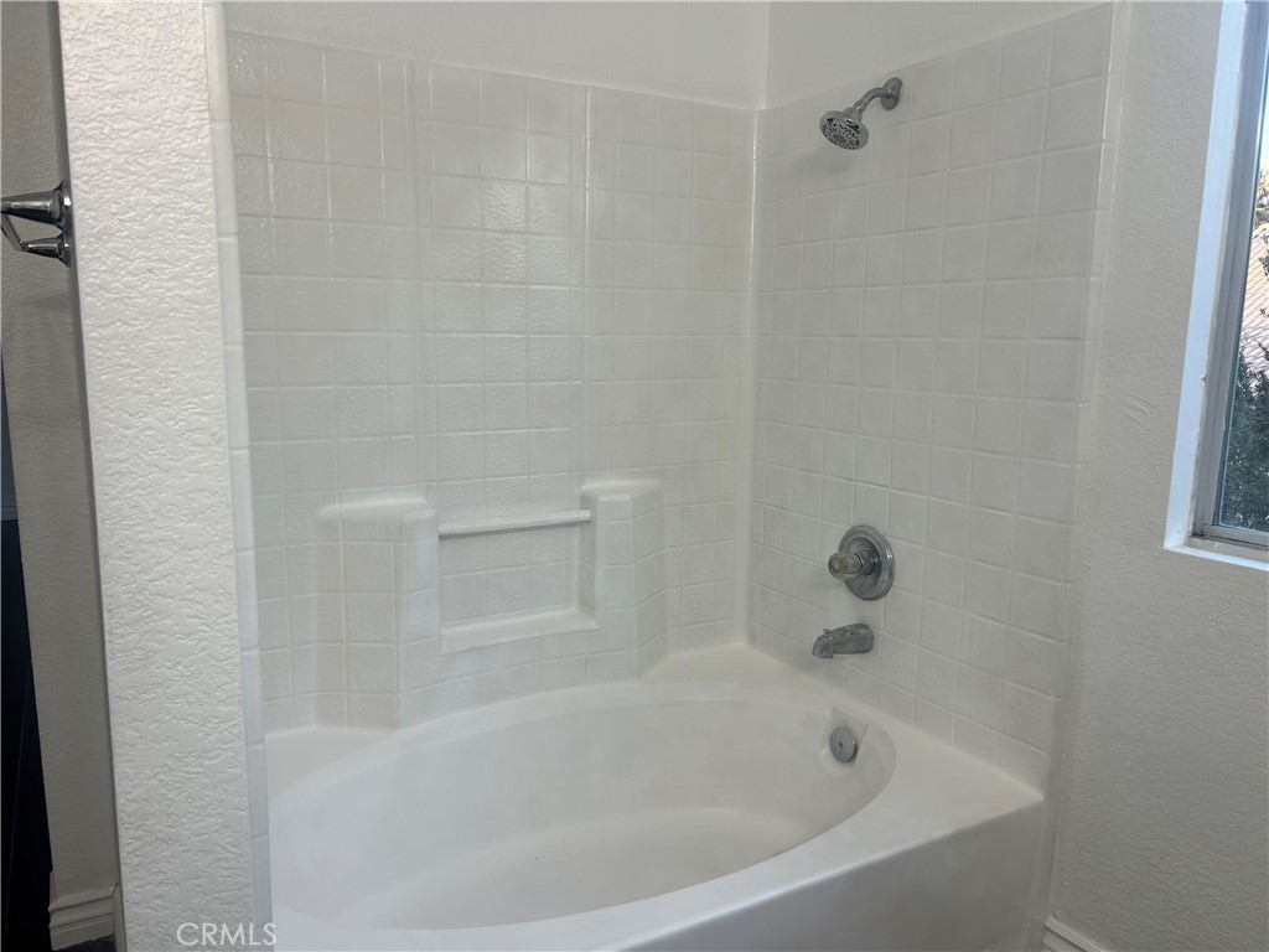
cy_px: 476
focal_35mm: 26
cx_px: 634
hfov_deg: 67.3
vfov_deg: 53.1
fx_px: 953
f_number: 1.5
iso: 40
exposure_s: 1/120
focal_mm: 5.7
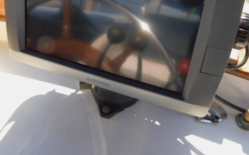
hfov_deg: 47.2
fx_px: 285
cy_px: 10
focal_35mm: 42
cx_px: 118
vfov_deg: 29.1
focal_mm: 4
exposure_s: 1/500
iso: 125
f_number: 3
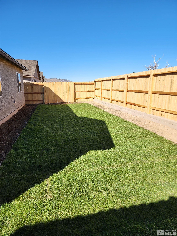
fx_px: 157
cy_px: 118
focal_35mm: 23
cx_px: 88
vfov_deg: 73.9
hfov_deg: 58.9
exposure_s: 1/825
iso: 12
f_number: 1.8
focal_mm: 6.4
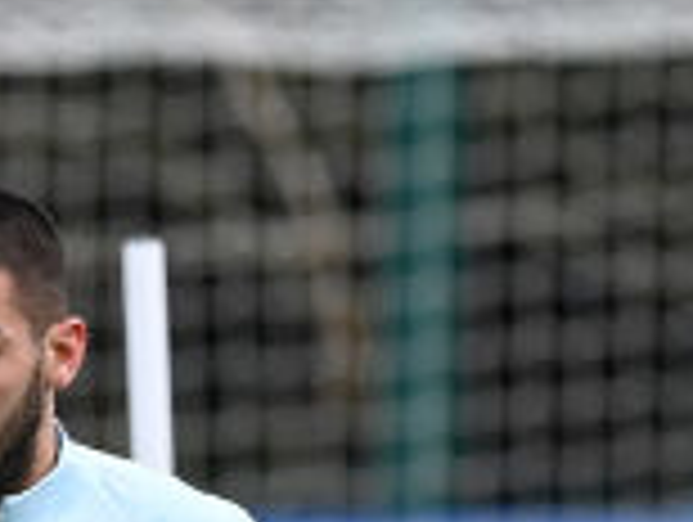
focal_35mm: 2551
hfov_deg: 0.8
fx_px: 51150
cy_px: 1357
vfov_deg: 0.6
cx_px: -482
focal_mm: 400
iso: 1000
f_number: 5
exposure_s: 1/2000
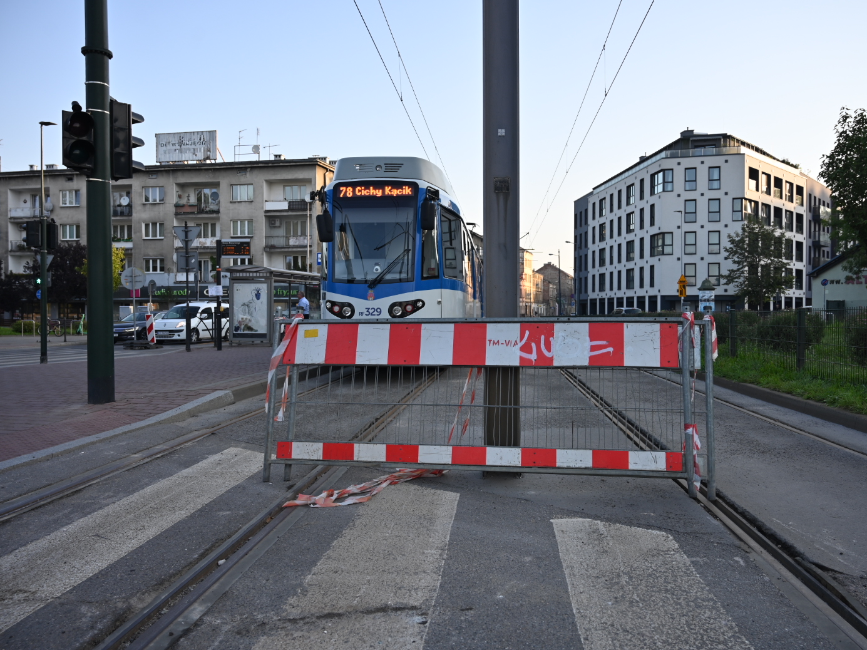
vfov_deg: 51.3
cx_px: 503
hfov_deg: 64.9
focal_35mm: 27
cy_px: 318
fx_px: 676
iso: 160
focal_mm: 24
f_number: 5
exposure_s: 1/250
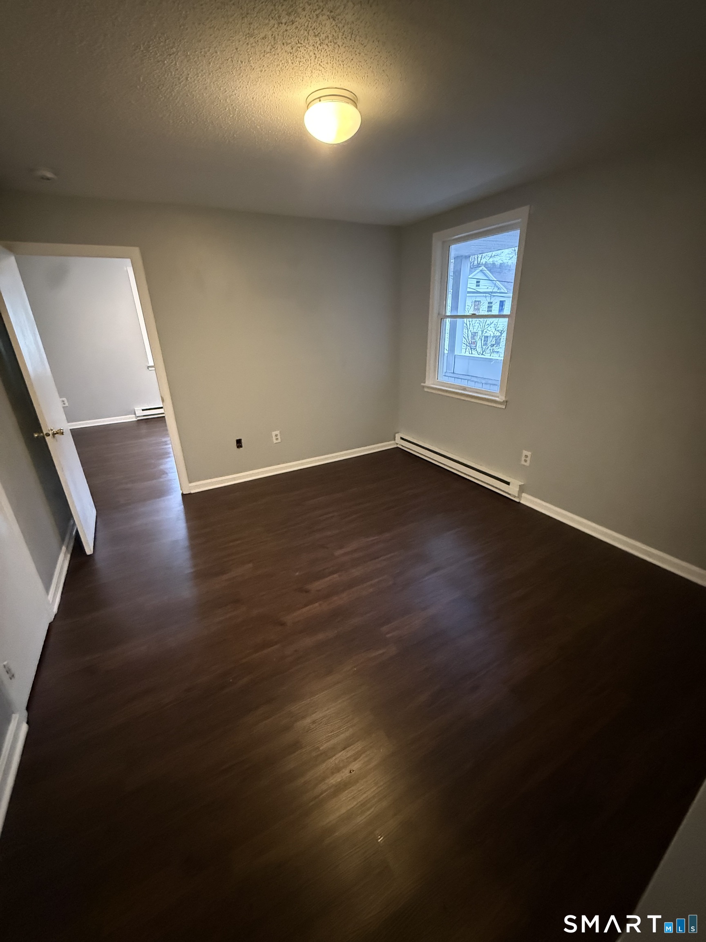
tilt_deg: -21.9
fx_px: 381
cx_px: 353
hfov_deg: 85.7
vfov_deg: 102.1
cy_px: 471
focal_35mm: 14
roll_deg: +3.0
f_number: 2.2
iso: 1600
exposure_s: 1/30
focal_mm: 2.22
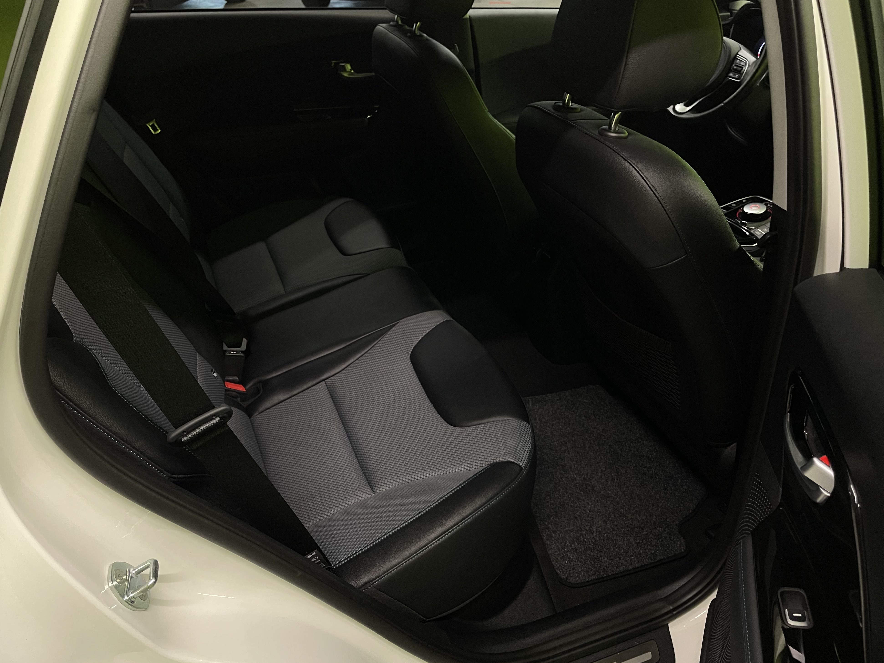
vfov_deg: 51.3
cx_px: 444
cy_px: 344
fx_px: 689
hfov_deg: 65.3
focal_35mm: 27
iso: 250
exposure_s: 1/50
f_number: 1.6
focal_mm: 4.2
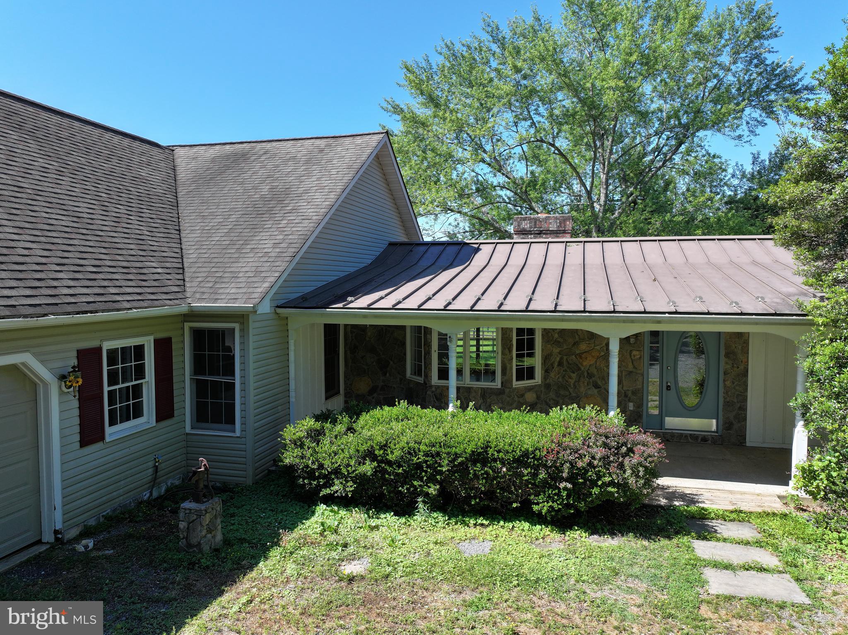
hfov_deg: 71.6
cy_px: 318
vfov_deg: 56.8
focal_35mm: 24
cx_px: 424
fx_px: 588
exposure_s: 1/1000
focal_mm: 12.29
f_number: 2.8
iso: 130
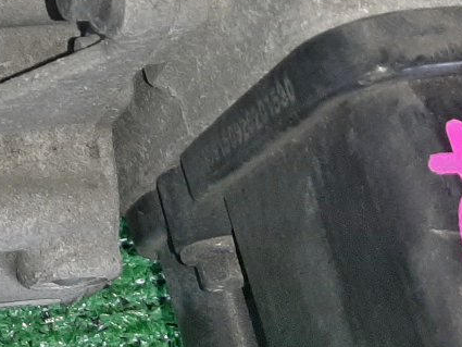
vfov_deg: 16.3
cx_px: -187
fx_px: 1175
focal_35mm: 88
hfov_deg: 19.9
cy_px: -38
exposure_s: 1/50
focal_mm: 3.93
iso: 141
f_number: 1.7
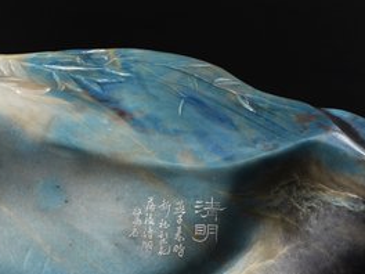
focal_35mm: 306
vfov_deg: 4.9
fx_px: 3227
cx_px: 66
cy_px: 77
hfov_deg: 6.5
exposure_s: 1/125
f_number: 14
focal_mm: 105
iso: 100
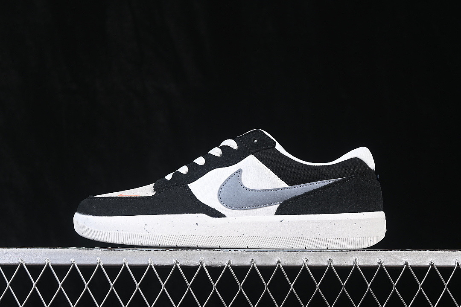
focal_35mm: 75
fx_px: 960
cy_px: 154
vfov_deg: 18.2
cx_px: 230
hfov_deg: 27.0
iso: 160
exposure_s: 1/60
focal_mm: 50
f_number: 6.3
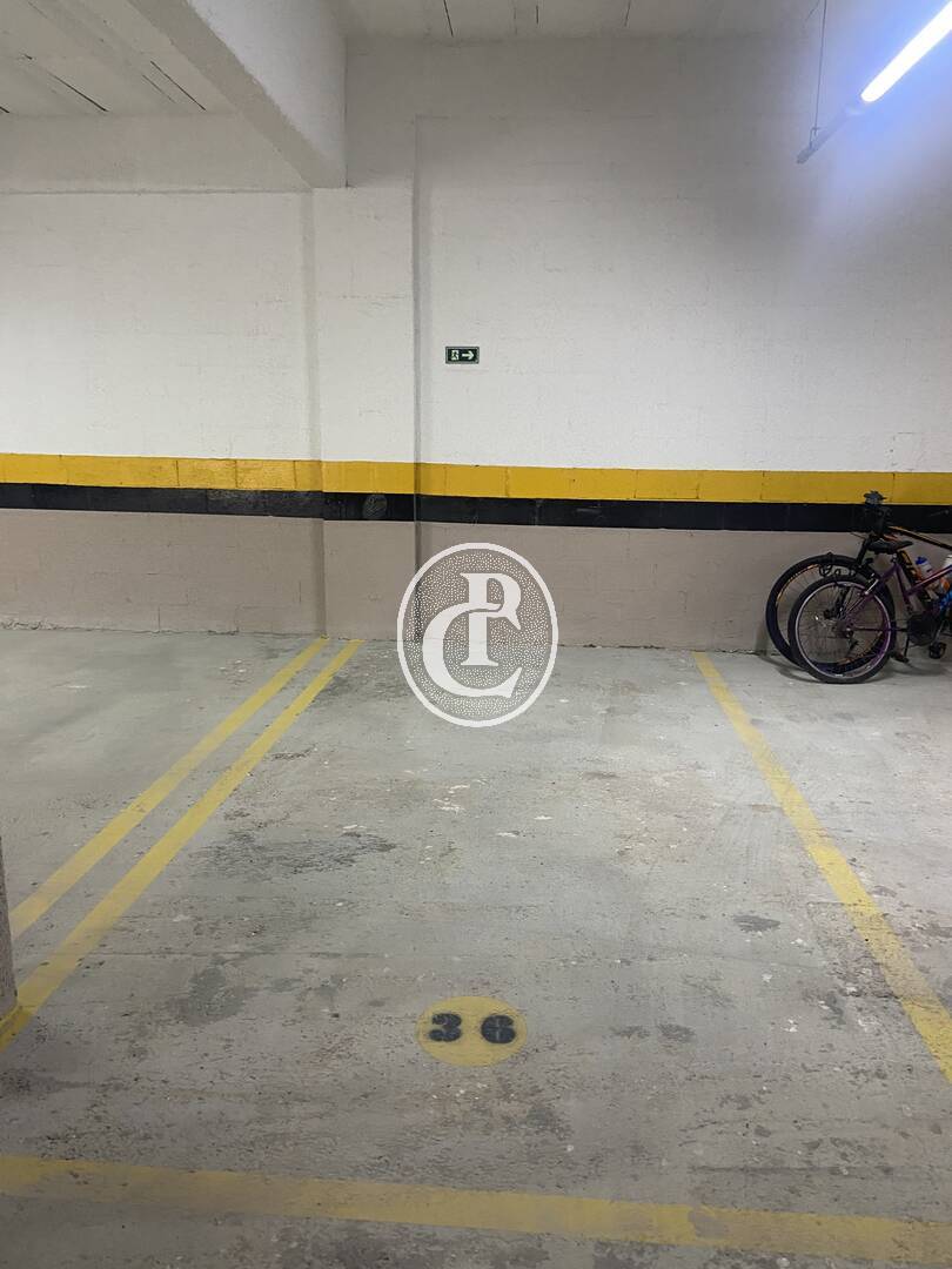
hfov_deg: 53.1
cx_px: 476
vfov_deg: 67.3
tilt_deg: -11.8
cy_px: 634
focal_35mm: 26
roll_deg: -1.3
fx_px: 953
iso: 250
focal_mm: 4.25
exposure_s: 1/60
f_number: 1.8
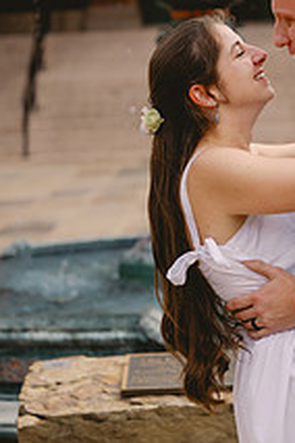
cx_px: 276
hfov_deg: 9.2
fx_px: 1819
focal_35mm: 148
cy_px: 119
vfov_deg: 13.8
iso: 200
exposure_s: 1/2500
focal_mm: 70
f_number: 2.8
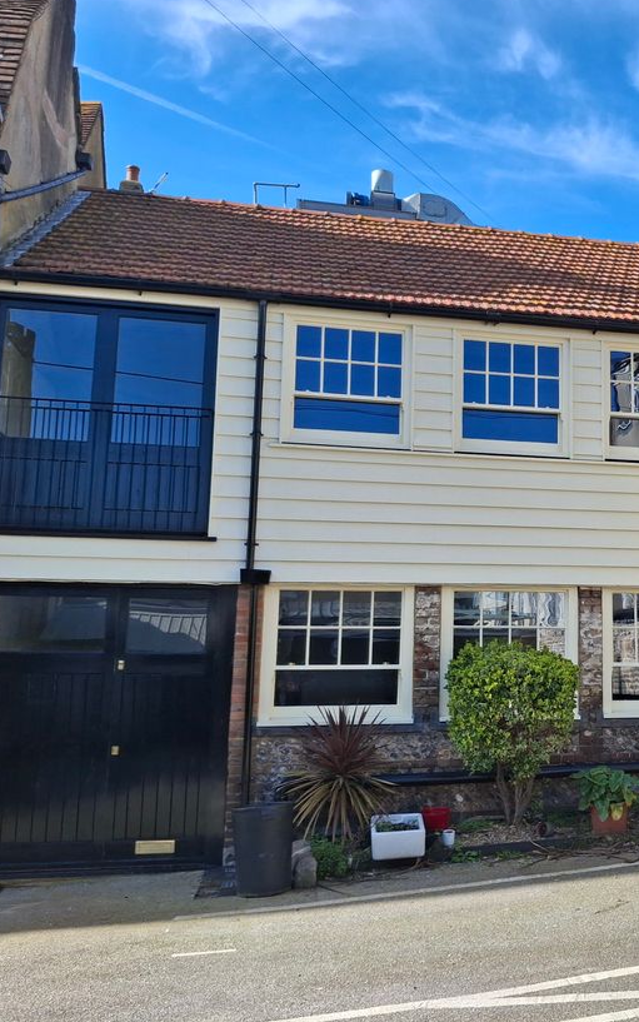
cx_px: 565
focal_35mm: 36
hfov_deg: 33.6
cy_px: 502
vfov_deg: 54.0
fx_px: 1003
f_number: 1.8
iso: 32
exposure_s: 1/1553
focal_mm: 4.69
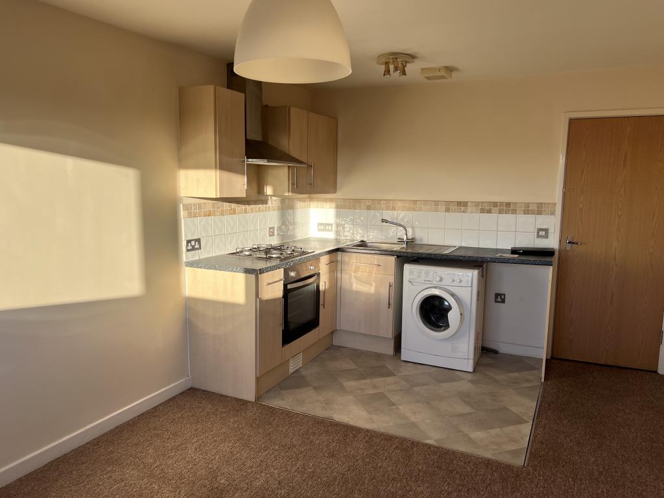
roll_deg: -0.8
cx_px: 332
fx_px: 499
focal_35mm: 26
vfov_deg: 53.1
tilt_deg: -8.3
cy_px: 249
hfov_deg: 67.3
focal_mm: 5.7
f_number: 1.5
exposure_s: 1/375
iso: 50
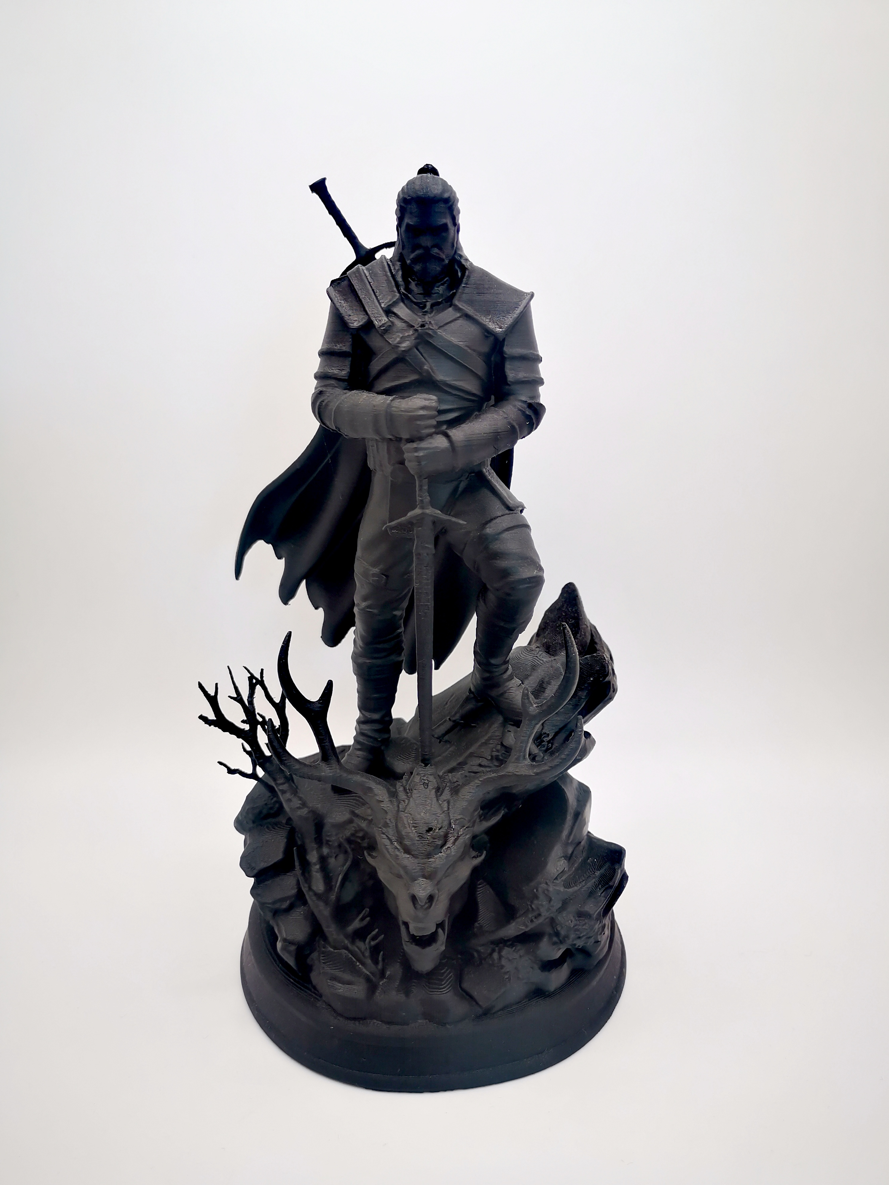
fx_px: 925
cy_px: 592
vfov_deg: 65.3
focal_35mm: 27
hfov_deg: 51.4
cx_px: 444
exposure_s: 1/100
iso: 80
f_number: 1.8
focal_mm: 4.75
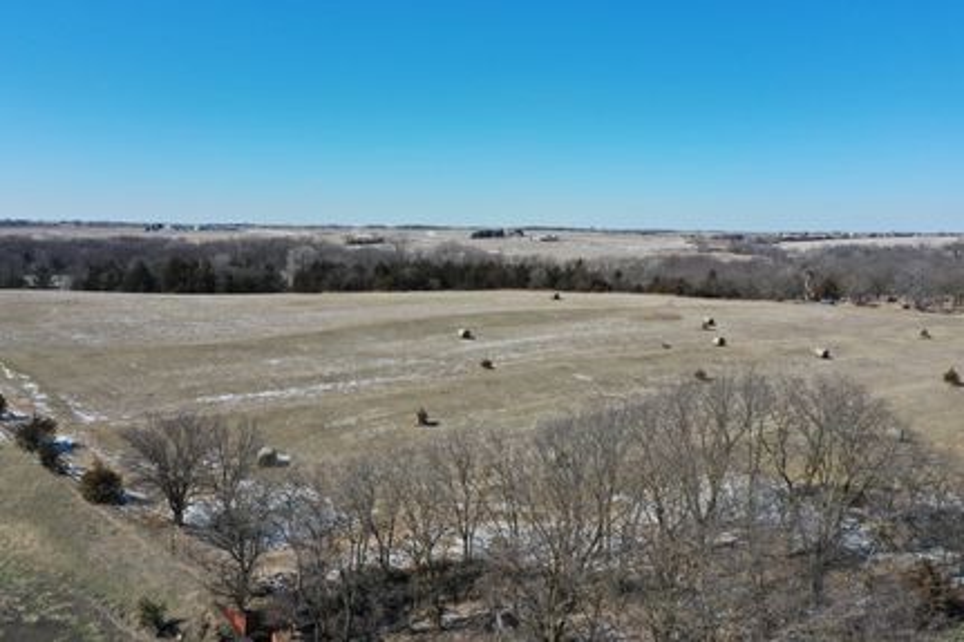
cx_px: 482
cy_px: 321
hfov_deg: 65.5
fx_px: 749
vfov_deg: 46.4
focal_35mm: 28
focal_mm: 10.26
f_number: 5
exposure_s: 1/640
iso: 100
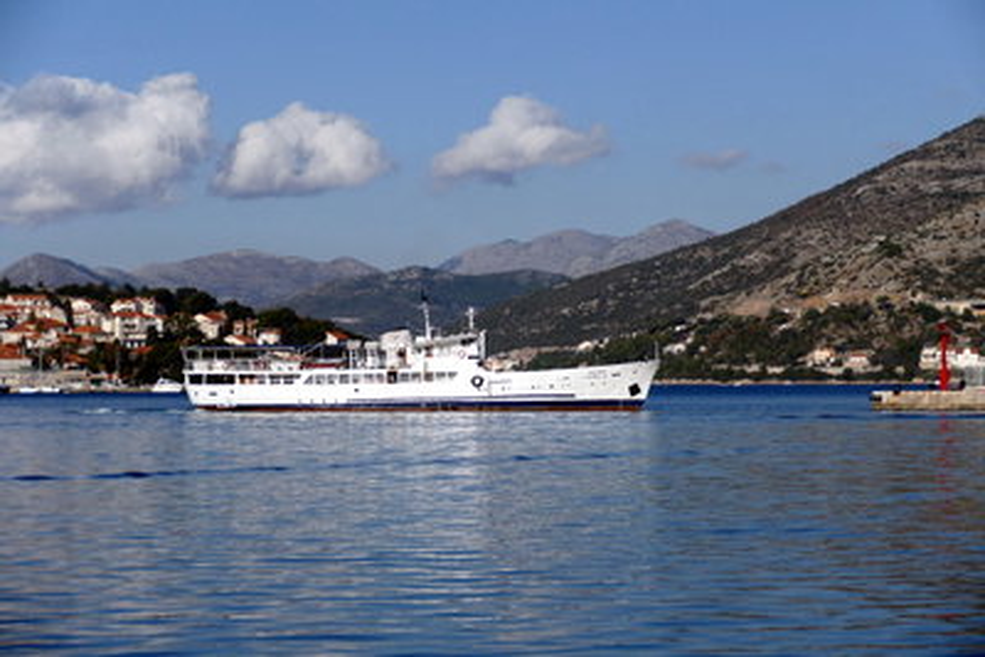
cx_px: 492
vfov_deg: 12.5
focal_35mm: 110
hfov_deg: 18.6
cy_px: 328
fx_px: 3011
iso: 800
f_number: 4
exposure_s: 1/16000
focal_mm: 39.97
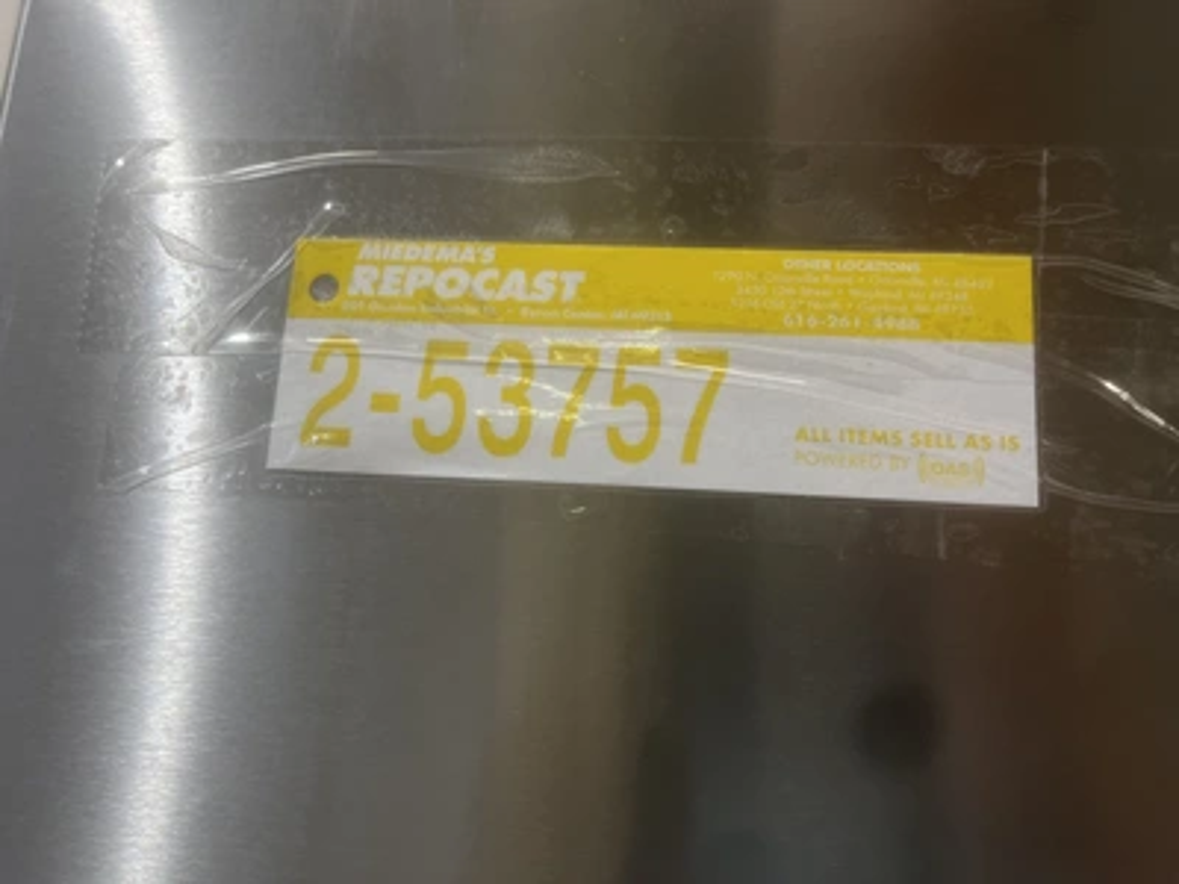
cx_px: 590
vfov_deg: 53.1
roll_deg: -0.7
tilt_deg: +12.9
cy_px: 442
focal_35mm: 26
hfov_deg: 67.3
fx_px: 886
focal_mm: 5.1
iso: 64
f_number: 1.6
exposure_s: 1/60
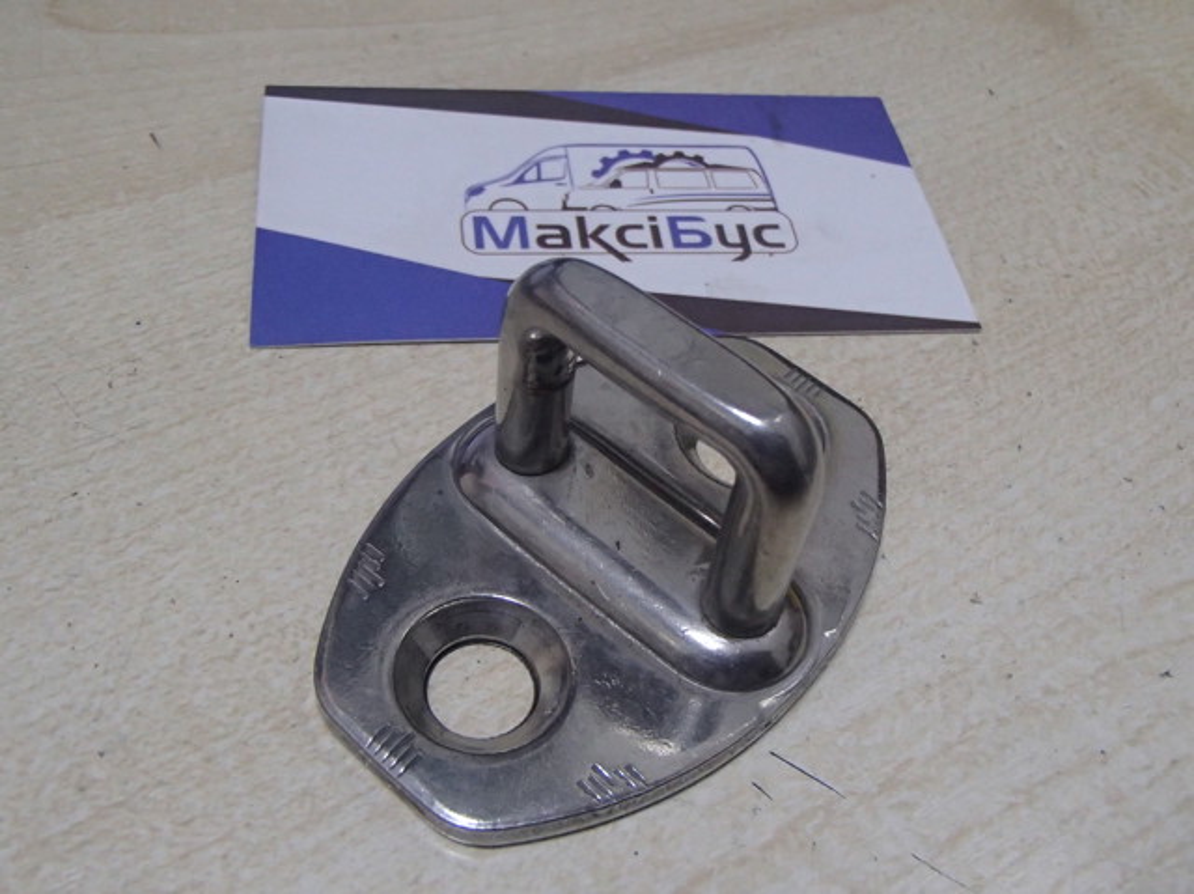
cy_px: 447
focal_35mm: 37
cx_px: 597
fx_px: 1275
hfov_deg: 50.2
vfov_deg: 38.6
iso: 800
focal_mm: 6.64
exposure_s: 1/80
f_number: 4.7
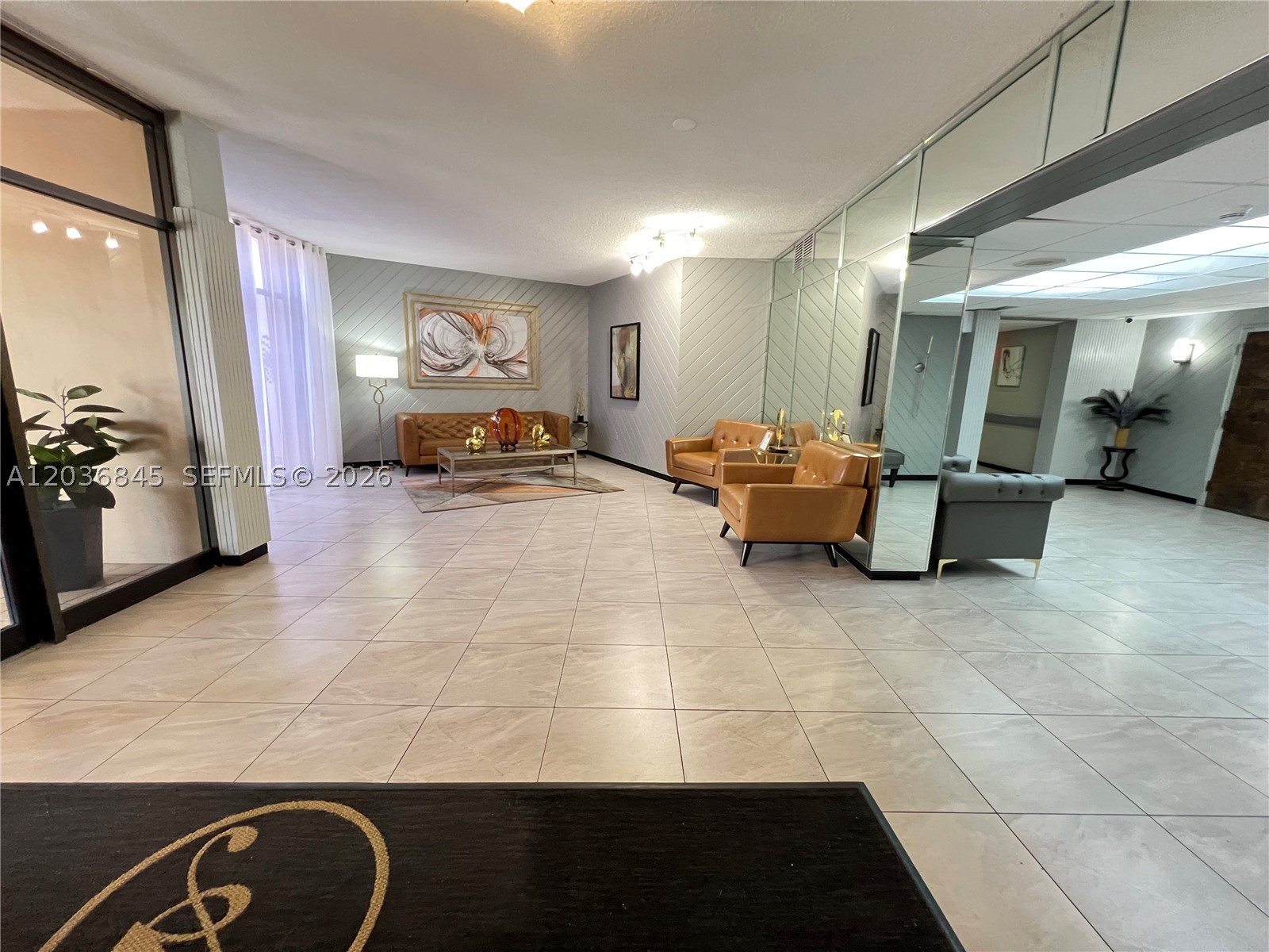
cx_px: 634
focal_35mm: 13
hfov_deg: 106.2
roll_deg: -1.4
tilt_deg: -10.6
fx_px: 477
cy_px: 476
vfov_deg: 89.9
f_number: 1.8
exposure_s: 1/60
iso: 500
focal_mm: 1.57
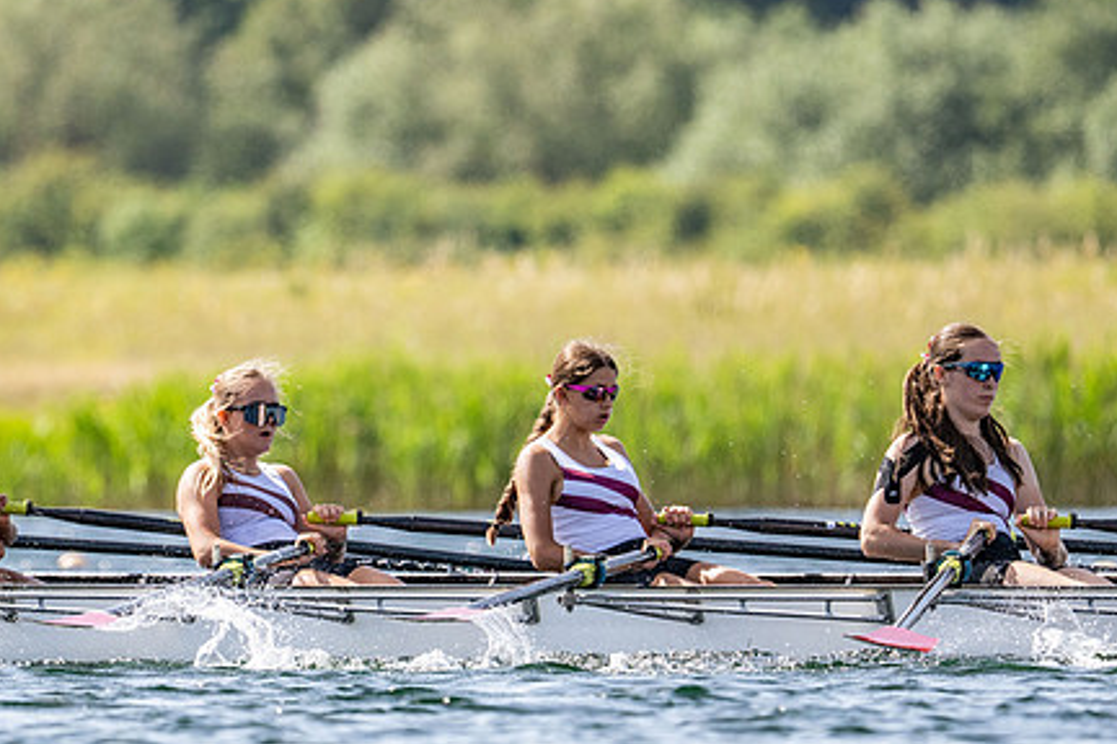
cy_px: 480
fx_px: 24975
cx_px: 494
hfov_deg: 2.6
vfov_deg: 1.7
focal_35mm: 805
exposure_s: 1/2500
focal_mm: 400
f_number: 4.5
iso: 280
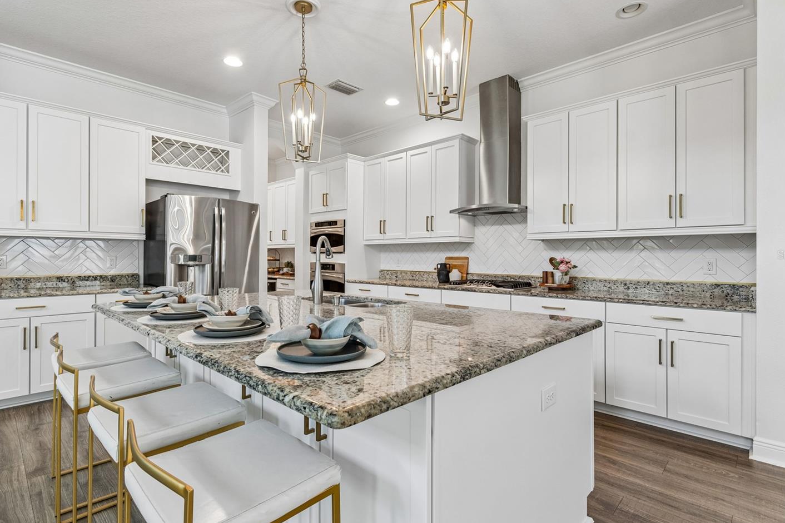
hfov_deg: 93.3
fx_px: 371
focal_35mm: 17
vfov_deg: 70.4
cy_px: 255
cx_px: 382
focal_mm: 10
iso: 100
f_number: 7.1
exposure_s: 1/5
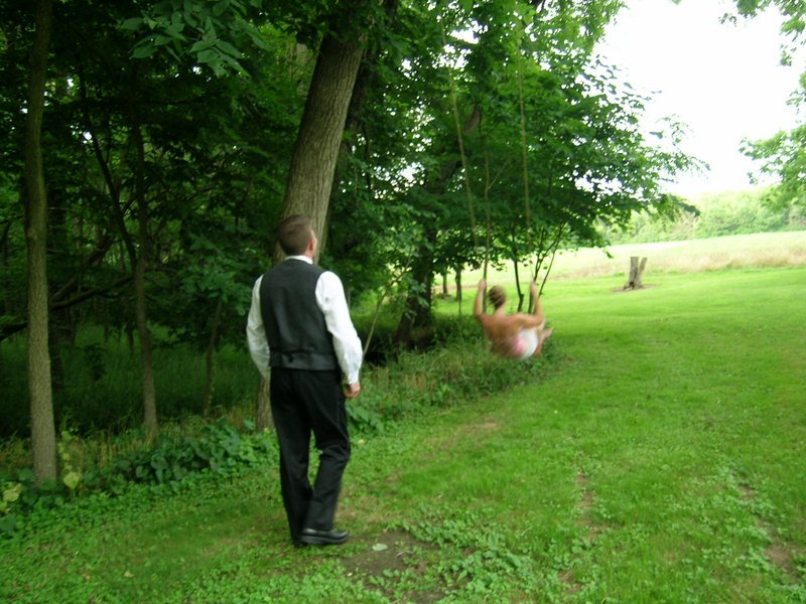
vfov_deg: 22.6
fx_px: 1513
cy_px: 302
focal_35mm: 65
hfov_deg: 29.8
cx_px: 403
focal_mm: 6.5
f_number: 2.9
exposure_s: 1/46.3
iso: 50
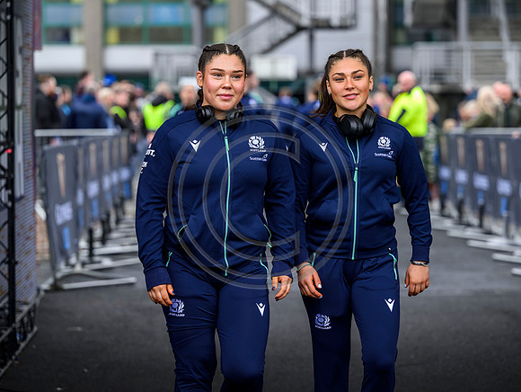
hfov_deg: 15.5
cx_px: 282
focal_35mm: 127
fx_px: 1909
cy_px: 196
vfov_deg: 11.7
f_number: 3.2
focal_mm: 115
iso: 500
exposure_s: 1/1000
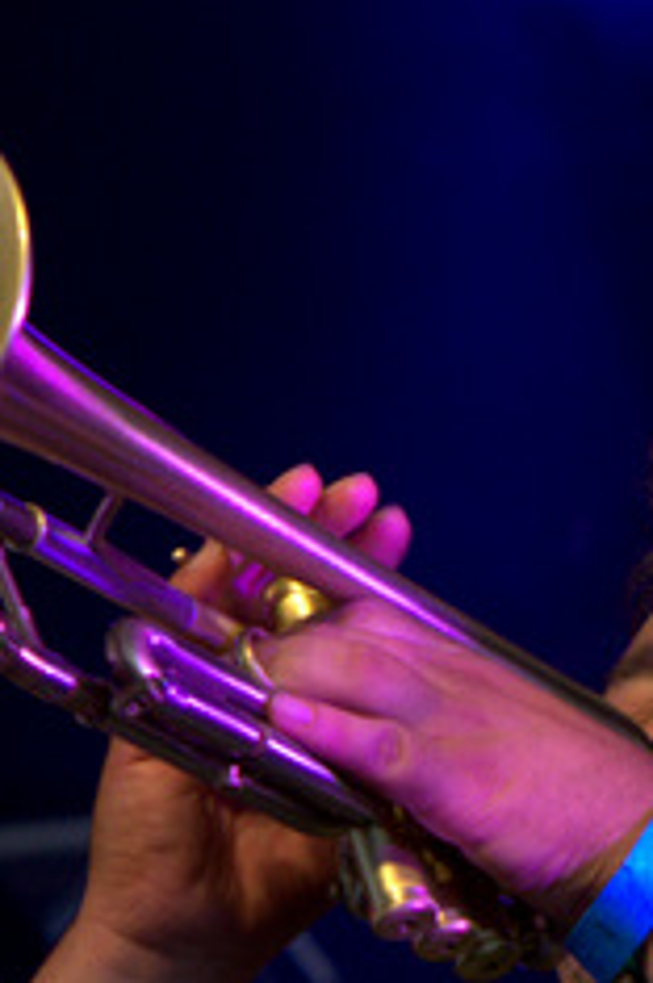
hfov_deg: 3.0
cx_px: 460
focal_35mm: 459
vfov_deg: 4.5
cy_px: 1401
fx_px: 12525
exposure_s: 1/80
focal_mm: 100
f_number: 6.3
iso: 2500
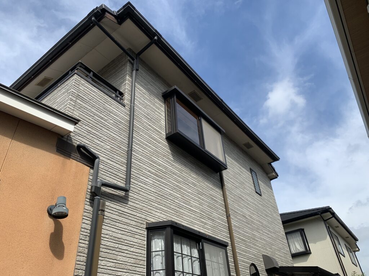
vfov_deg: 53.1
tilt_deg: +35.1
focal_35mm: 26
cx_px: 184
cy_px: 138
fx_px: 277
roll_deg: +5.3
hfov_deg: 67.3
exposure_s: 1/2257
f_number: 1.8
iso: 25
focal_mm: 4.25
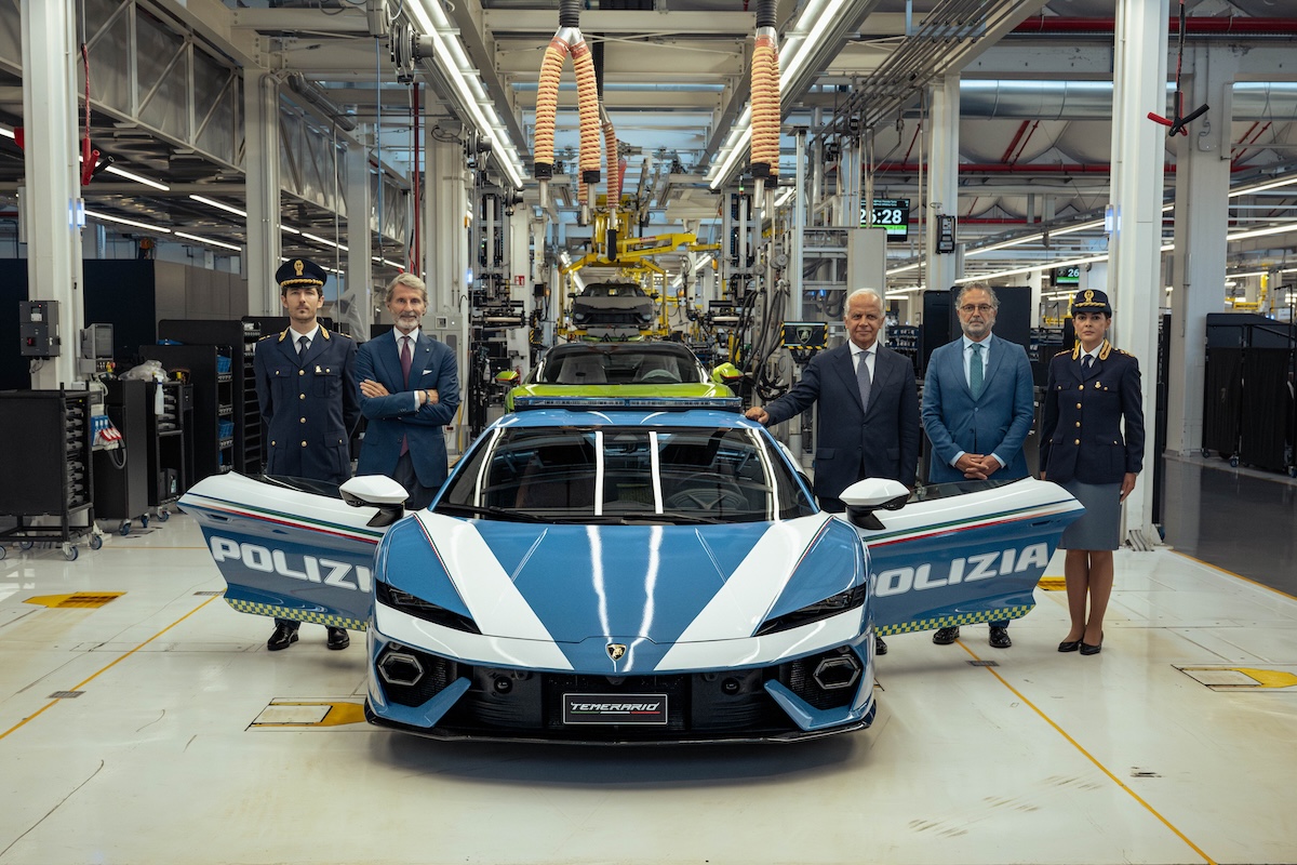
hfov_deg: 53.1
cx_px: 648
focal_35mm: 36
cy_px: 432
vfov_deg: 36.9
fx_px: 1297
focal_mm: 36
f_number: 5.6
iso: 3200
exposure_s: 1/250
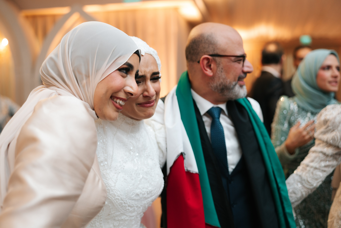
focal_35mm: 45
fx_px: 424
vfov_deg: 30.1
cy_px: 114
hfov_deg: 43.9
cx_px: 170
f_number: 2.1
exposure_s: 1/160
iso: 800
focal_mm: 44
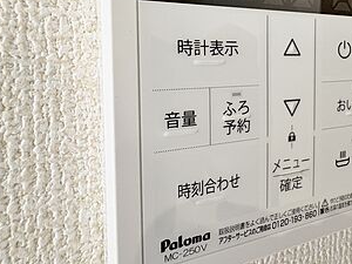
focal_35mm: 28
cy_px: 79
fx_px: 285
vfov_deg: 48.5
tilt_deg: -3.2
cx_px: 204
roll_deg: +0.1
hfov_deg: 63.1
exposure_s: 1/68
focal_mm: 2.22
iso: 200
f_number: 2.2
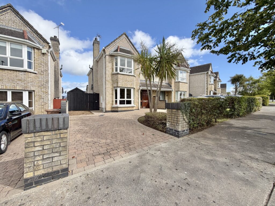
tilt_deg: -1.2
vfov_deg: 85.7
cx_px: 138
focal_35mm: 14
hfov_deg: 102.1
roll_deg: -0.3
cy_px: 103
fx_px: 111
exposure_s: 1/770
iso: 25
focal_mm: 2.22
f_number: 2.2
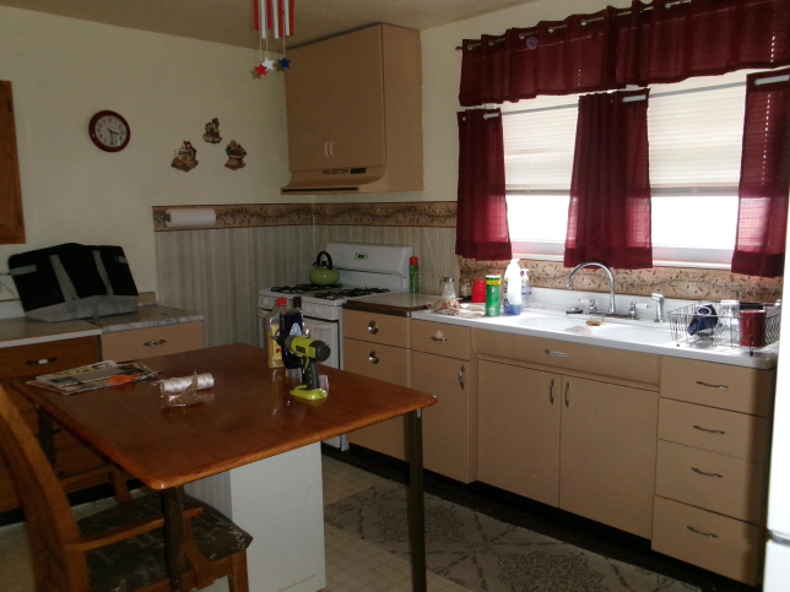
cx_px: 394
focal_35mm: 29
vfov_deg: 48.2
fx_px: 662
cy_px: 305
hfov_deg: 61.7
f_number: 3.9
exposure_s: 1/34
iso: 400
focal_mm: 5.1
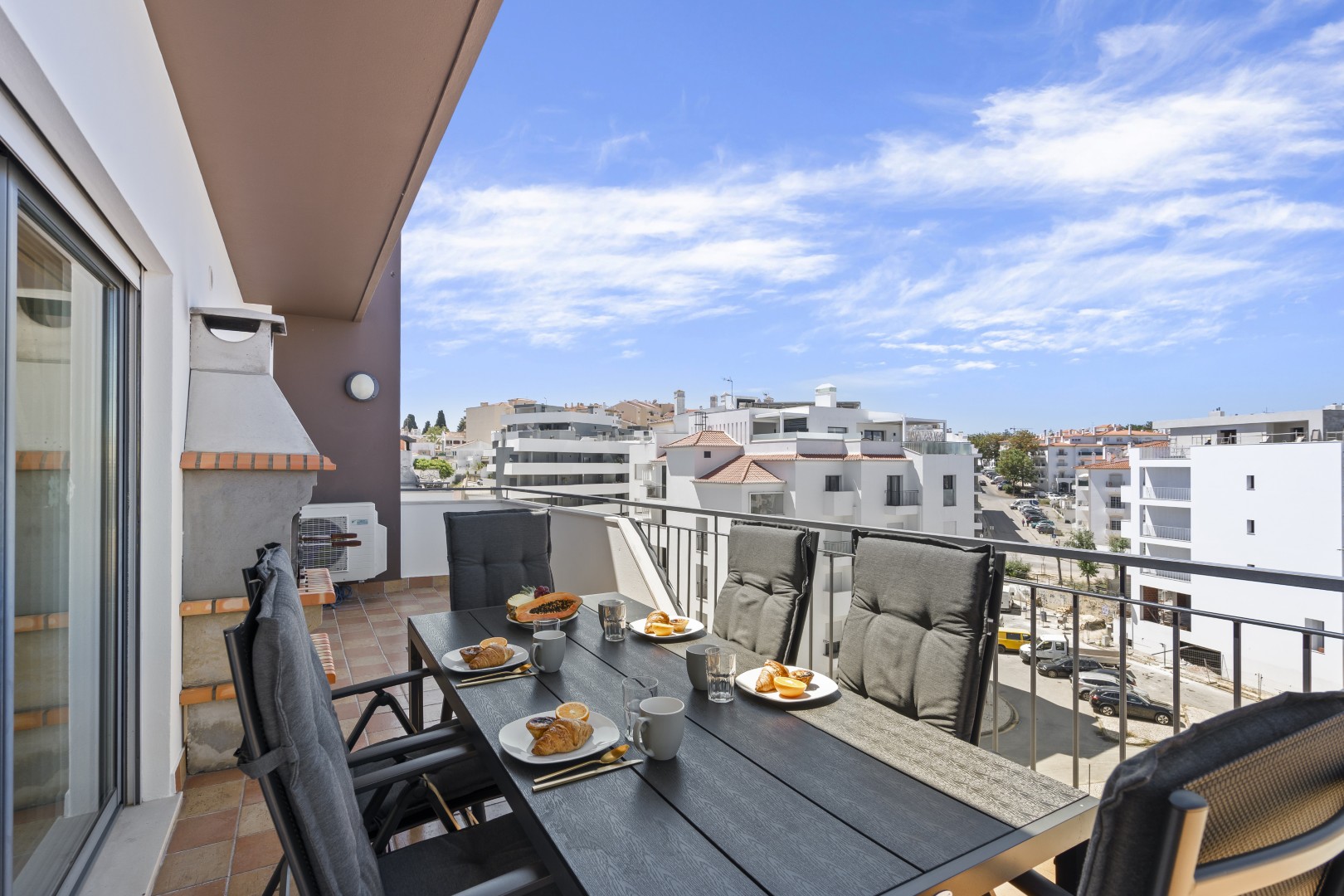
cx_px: 672
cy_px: 448
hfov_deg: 96.7
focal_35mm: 16
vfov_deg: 73.7
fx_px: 597
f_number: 9
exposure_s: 1/60
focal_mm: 16
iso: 320
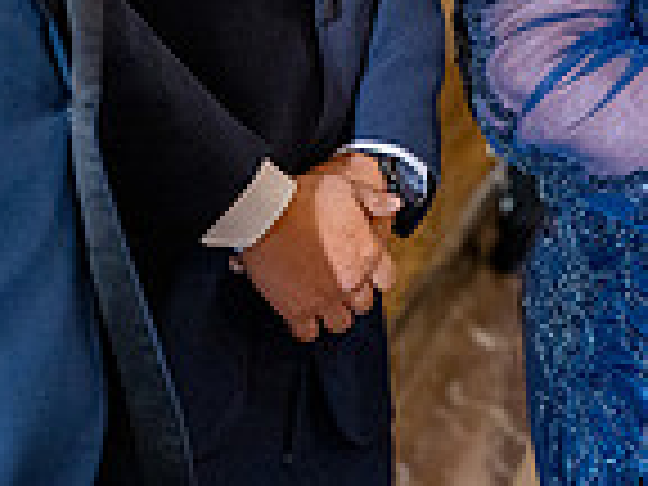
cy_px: -250
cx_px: 238
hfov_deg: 7.3
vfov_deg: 5.4
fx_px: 5073
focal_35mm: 271
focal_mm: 70
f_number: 4.5
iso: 2000
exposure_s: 1/200
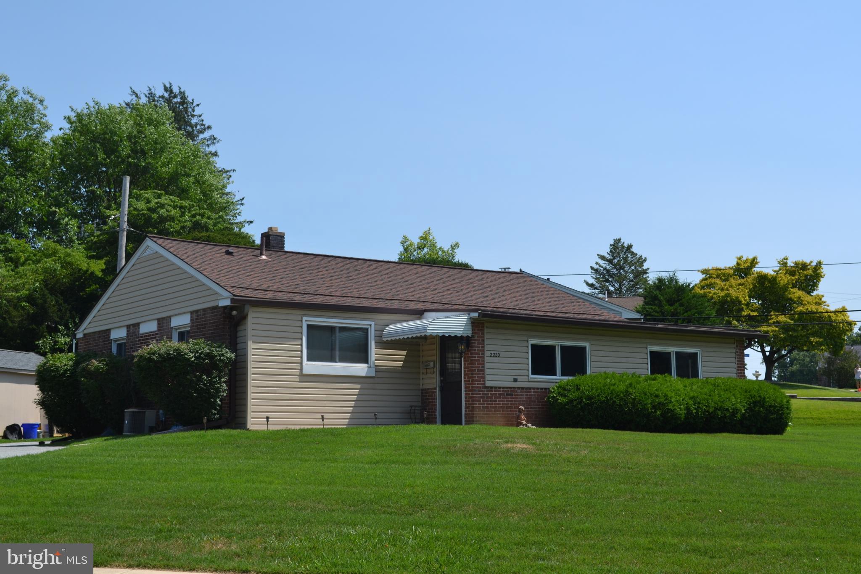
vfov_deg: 26.5
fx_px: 1220
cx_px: 430
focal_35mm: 51
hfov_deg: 38.9
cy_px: 287
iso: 100
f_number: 9
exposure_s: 1/320
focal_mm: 34
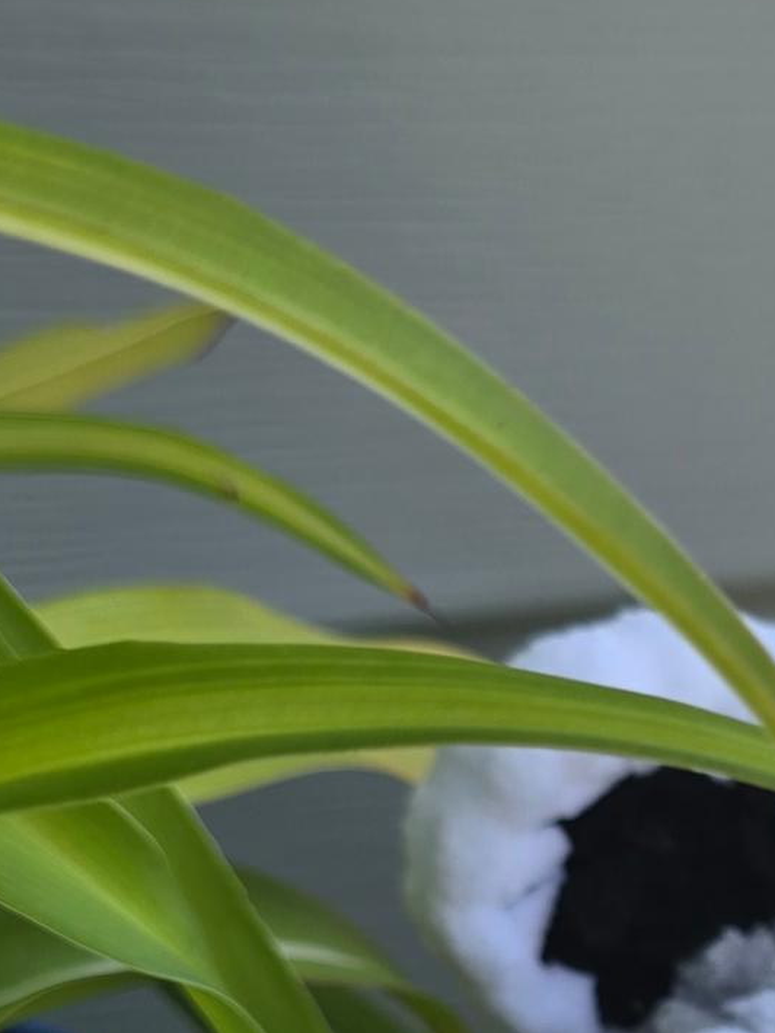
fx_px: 2477
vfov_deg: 21.9
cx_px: 1018
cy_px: 1215
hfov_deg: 16.7
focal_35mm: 83
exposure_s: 1/305
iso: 12
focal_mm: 6.3
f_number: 1.7
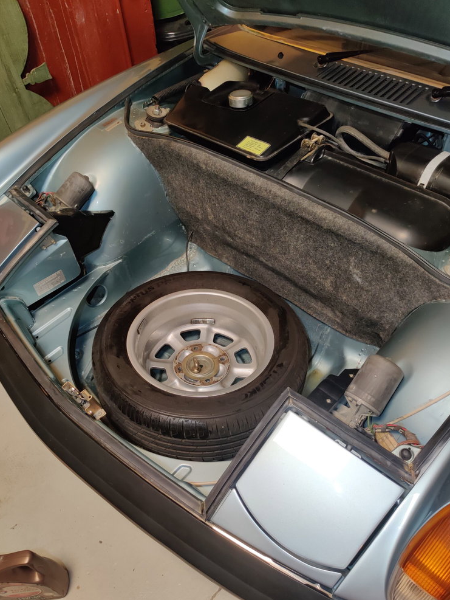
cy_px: 310
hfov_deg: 49.8
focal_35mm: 28
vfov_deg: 63.4
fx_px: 485
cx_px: 230
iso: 200
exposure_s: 1/50
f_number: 1.65
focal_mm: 4.75
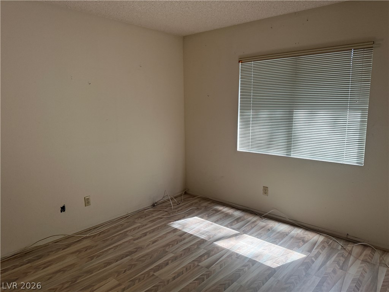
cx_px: 194
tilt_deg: -8.7
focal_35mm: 24
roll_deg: +0.0
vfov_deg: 56.8
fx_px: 270
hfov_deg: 71.6
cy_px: 146
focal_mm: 6.76
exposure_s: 1/60
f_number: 1.78
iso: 250
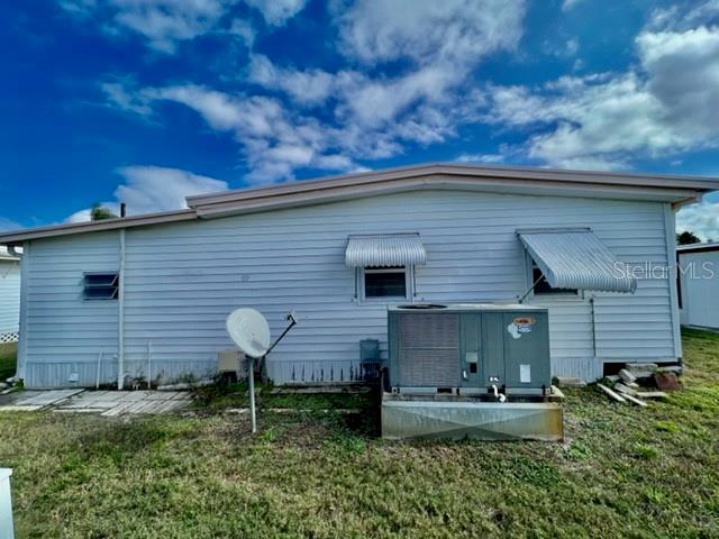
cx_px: 360
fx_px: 270
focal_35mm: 13
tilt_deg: +1.9
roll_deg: +0.9
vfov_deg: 89.9
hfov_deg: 106.2
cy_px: 270
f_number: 1.8
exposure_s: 1/1449
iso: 32
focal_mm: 1.57
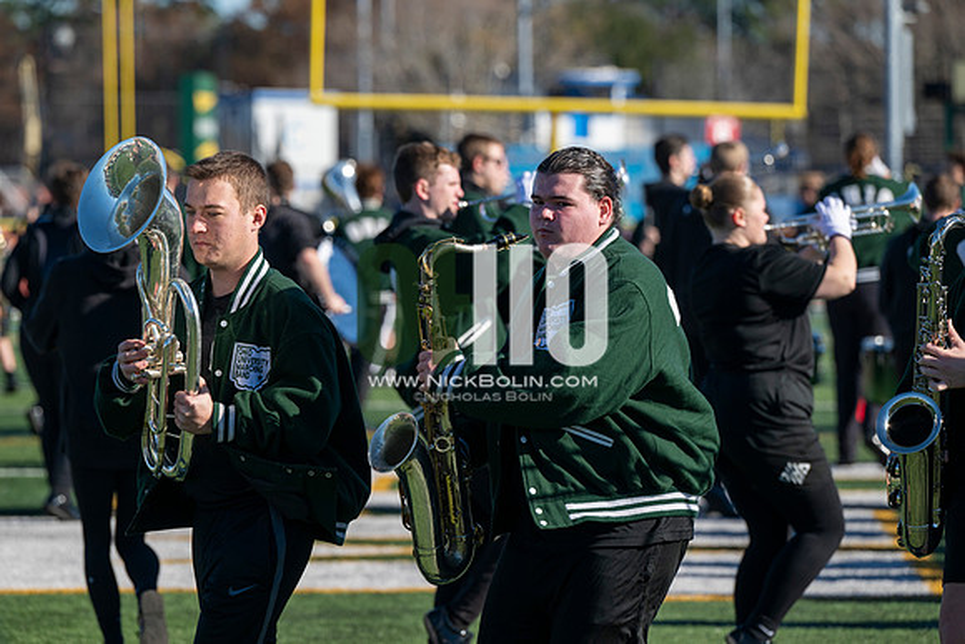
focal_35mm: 200
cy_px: 322
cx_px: 482
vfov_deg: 6.9
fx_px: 5362
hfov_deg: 10.3
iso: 250
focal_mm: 200
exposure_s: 1/2000
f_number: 5
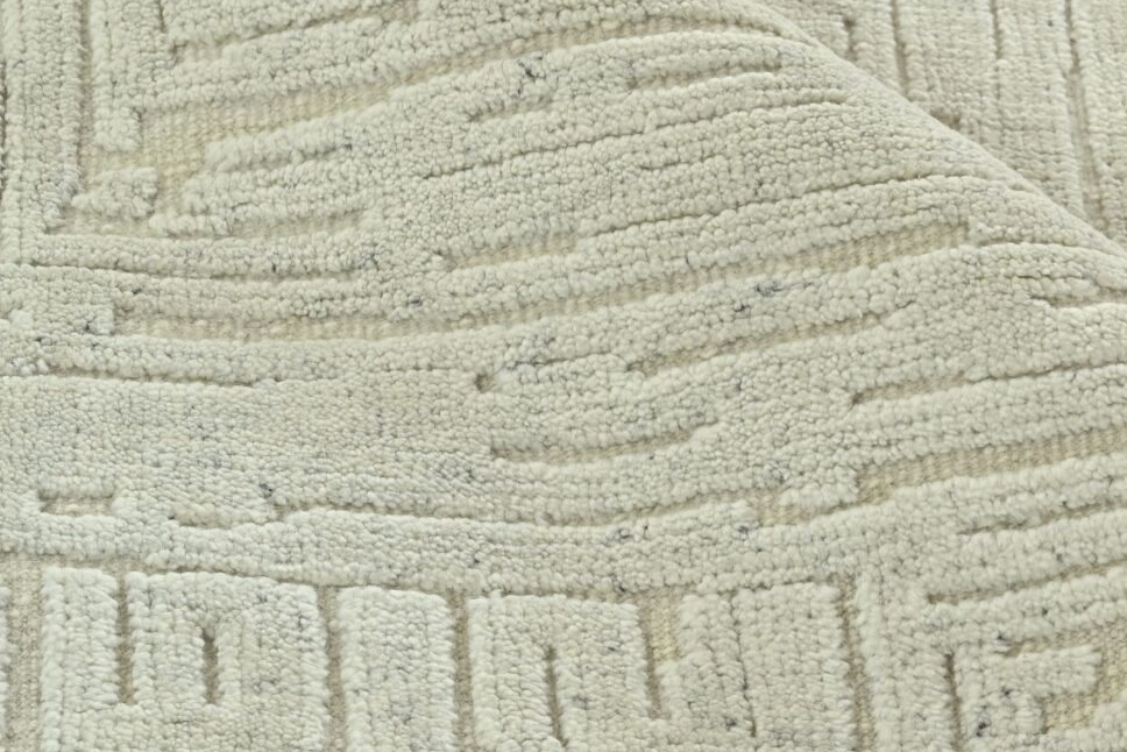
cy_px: 317
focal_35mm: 156
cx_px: 1183
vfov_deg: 8.8
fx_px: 4885
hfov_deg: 13.0
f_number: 9
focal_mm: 59
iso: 160
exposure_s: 1/125
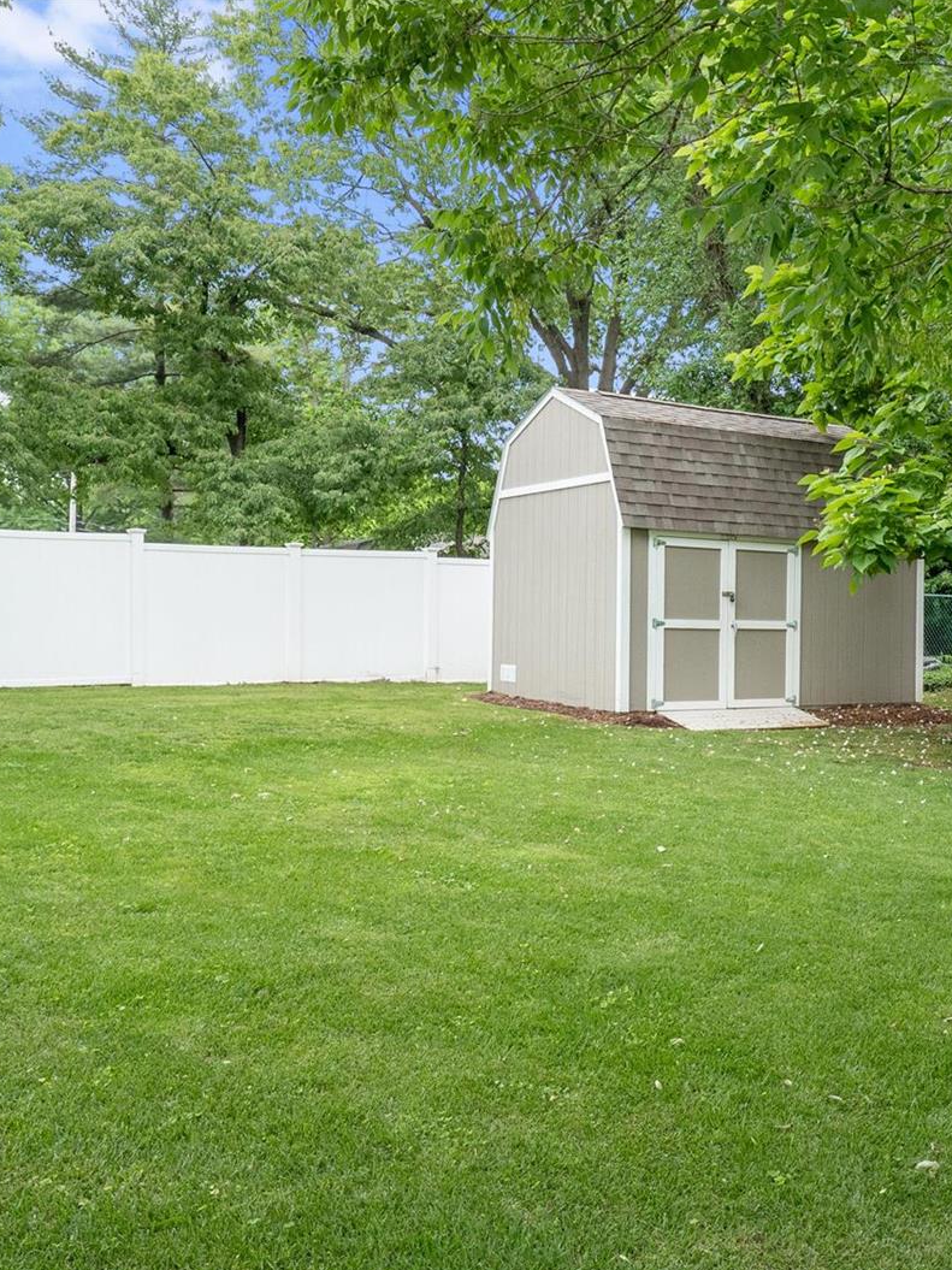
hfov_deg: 39.0
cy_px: 638
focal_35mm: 35
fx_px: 1284
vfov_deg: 52.6
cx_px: 770
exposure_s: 1/80
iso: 400
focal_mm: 12
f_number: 8
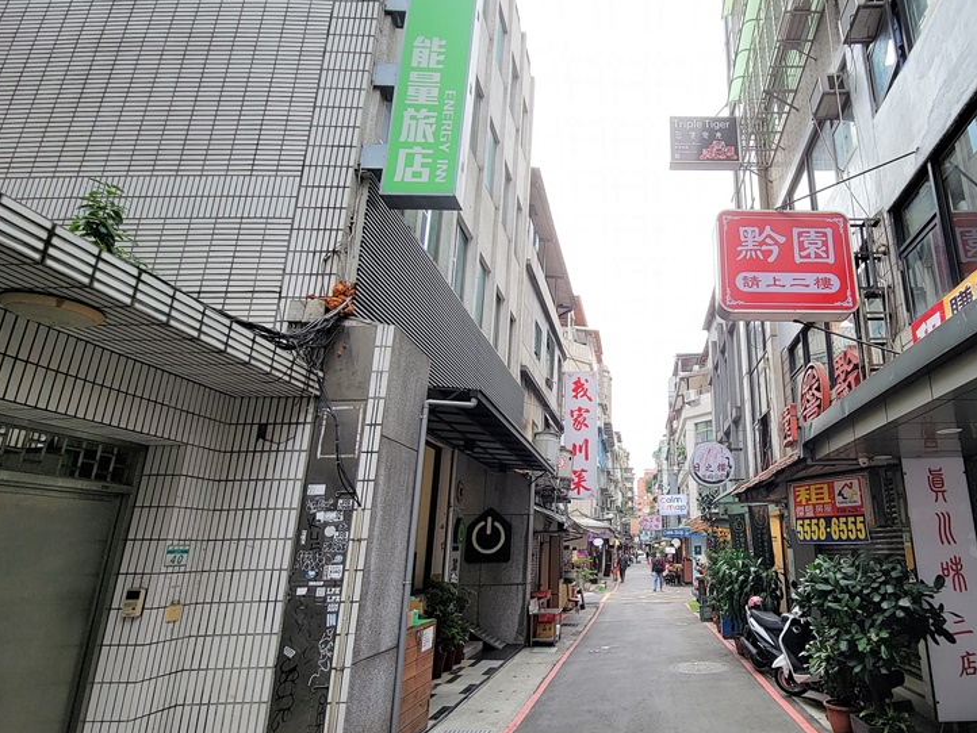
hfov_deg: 84.8
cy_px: 385
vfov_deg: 71.6
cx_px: 648
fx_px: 508
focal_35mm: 18
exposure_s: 1/59
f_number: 2.2
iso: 50
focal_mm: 2.2
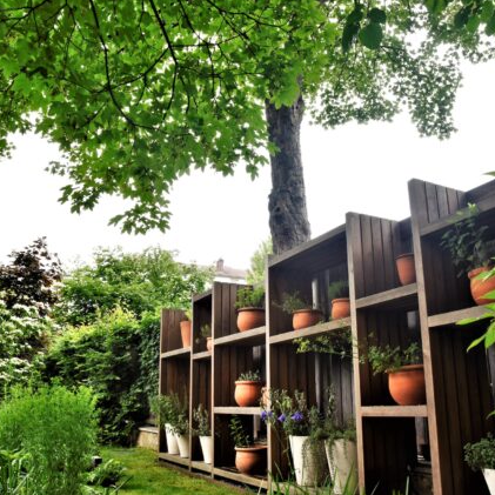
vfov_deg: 52.5
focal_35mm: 31
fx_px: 502
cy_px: 249
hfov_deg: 52.5
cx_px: 254
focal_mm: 24
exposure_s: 1/20
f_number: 11
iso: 800
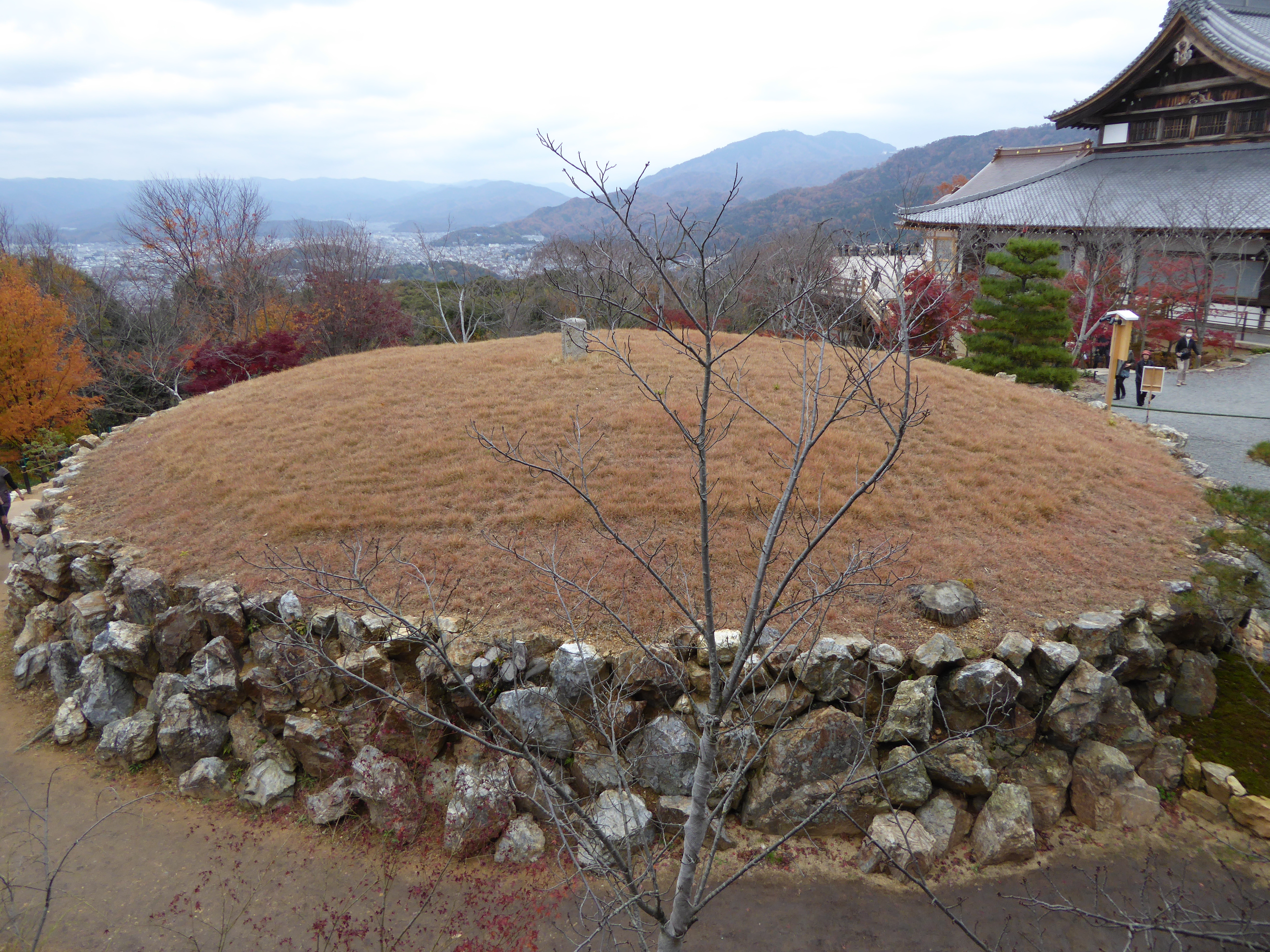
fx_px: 917
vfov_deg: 54.9
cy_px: 476
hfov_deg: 69.4
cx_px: 635
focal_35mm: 25
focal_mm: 4.3
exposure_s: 1/60
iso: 100
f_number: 3.3
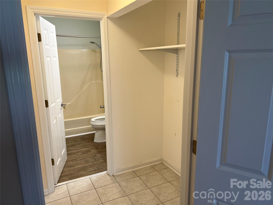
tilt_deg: -12.8
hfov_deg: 67.3
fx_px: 205
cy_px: 102
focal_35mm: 26
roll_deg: +2.2
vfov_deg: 53.1
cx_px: 136
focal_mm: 5.7
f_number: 1.5
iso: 80
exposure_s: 1/60
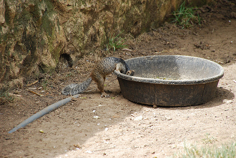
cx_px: 118
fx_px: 2658
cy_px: 79
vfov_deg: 3.4
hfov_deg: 5.1
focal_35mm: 405
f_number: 6.3
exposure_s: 1/400
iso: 400
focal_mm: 270
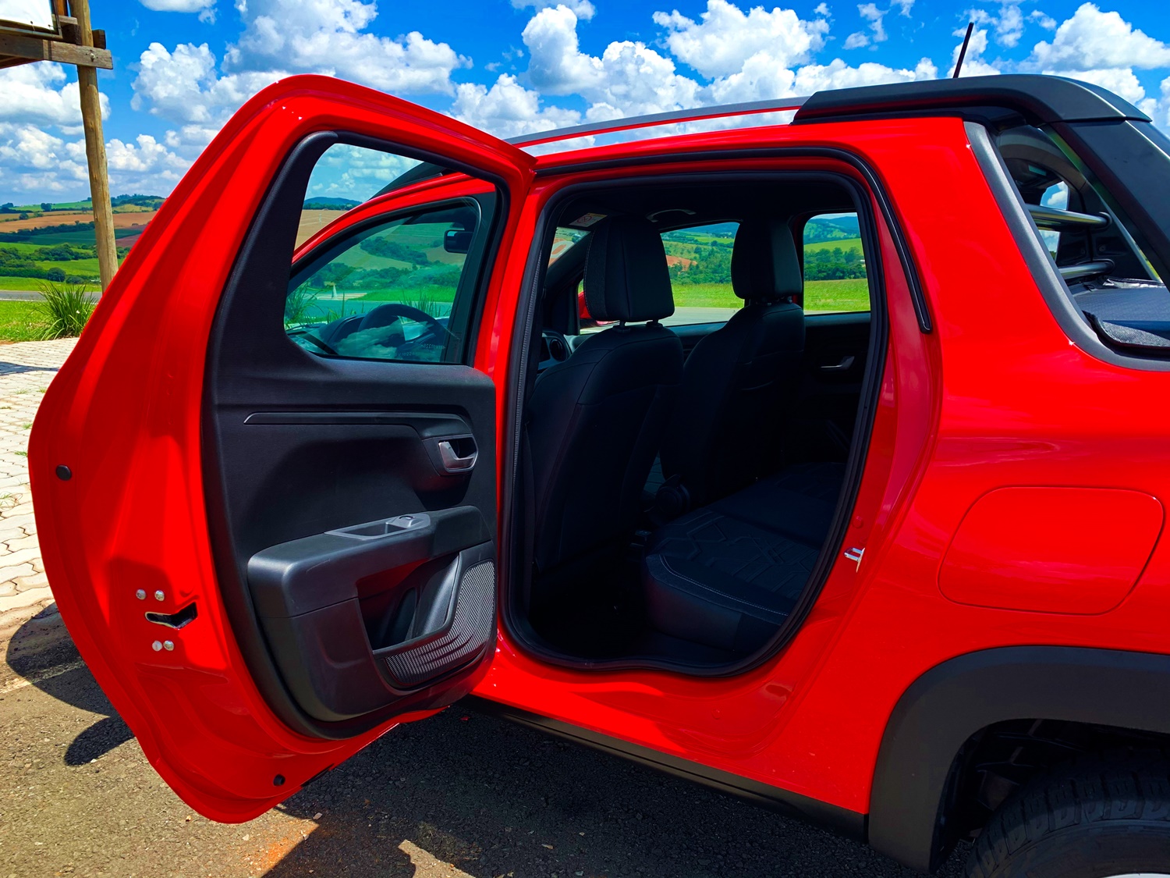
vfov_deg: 53.1
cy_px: 439
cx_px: 585
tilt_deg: -12.3
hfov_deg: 67.3
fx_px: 879
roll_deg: +0.1
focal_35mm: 26
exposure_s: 1/549
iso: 25
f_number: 1.8
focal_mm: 4.25
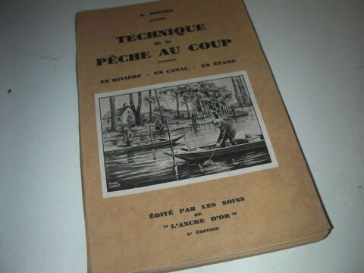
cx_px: 182
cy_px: 136
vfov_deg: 37.7
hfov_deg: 49.0
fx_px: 400
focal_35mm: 38
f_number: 5.6
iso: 200
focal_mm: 6.3
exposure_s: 1/30
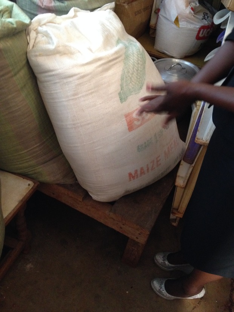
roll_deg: -10.4
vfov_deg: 52.6
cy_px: 156
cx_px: 117
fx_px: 315
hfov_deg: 40.7
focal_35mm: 35
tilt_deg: -42.1
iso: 400
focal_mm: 4.28
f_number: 2.4
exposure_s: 1/15
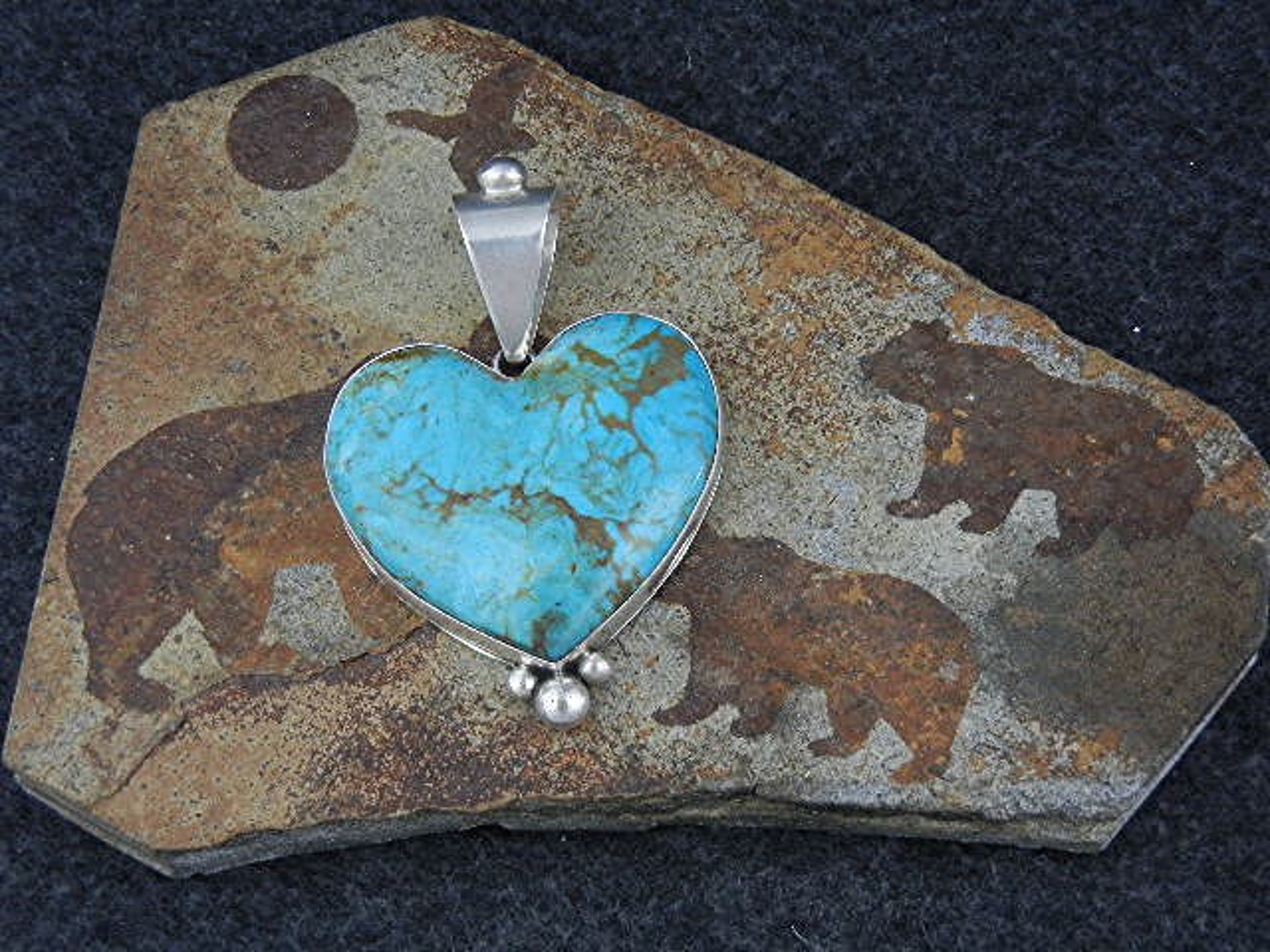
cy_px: 476
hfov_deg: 32.7
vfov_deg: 24.8
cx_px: 635
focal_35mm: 59
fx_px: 2165
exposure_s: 1/22.6
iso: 400
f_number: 4
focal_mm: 10.6
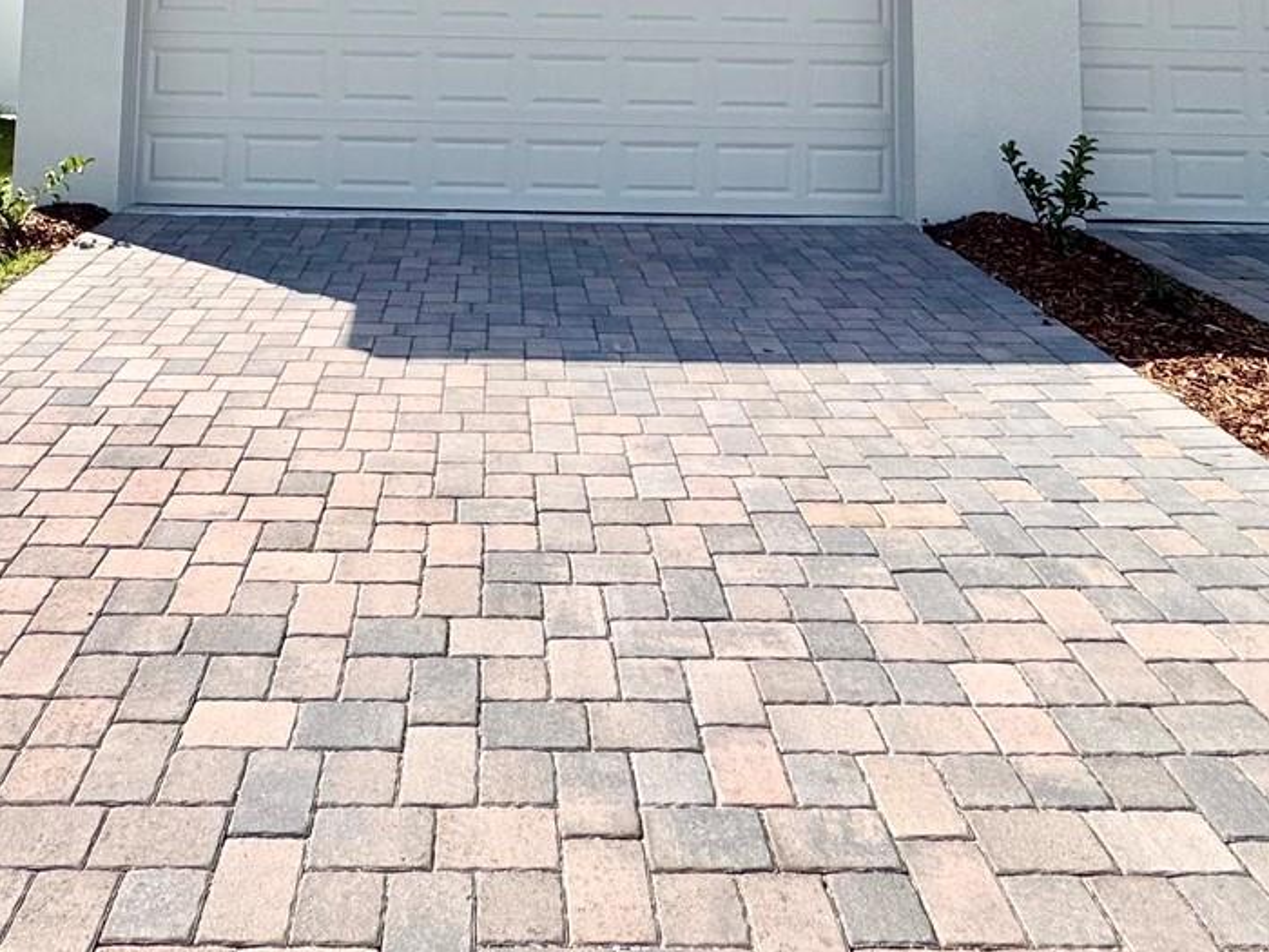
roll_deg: -0.8
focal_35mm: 32
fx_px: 1173
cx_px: 518
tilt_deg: +5.1
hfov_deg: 56.5
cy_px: -74
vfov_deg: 37.5
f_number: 2.2
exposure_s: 1/3906
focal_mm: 2.22
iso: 50
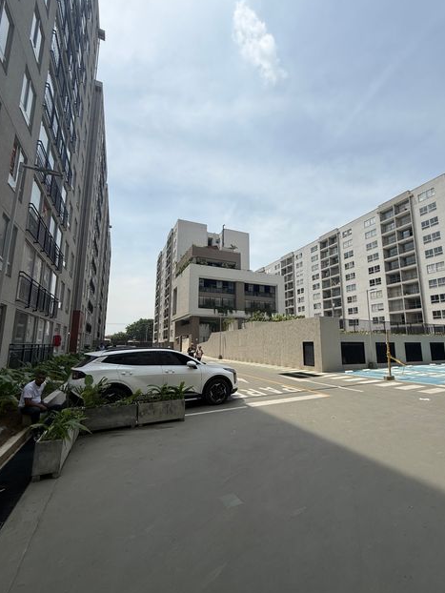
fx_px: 257
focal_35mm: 15
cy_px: 306
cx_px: 233
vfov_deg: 98.1
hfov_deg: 81.7
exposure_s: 1/3460
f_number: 2.2
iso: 50
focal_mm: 2.22
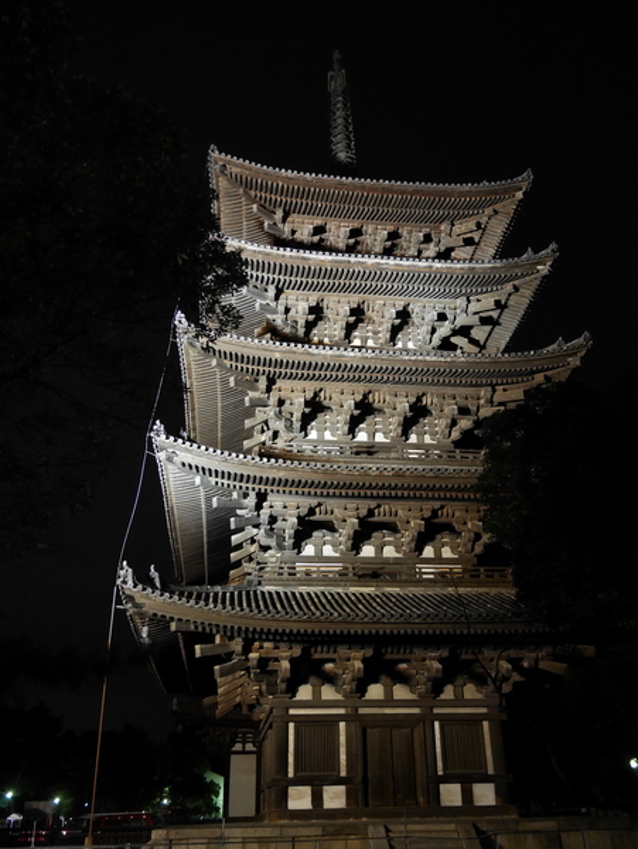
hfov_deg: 44.2
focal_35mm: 32
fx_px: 785
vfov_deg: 56.8
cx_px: 319
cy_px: 424
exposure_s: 1/13
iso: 3200
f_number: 3.9
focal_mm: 16
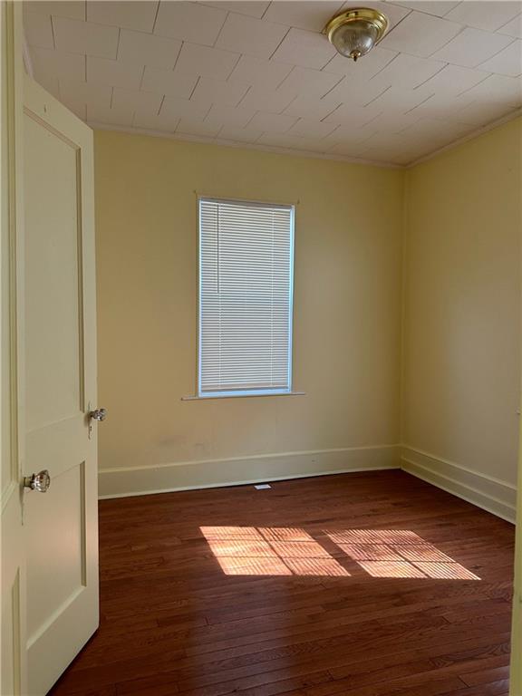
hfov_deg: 56.8
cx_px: 261
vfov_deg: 71.6
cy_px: 348
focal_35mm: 24
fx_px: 483
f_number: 1.78
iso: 250
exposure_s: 1/90
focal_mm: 6.86
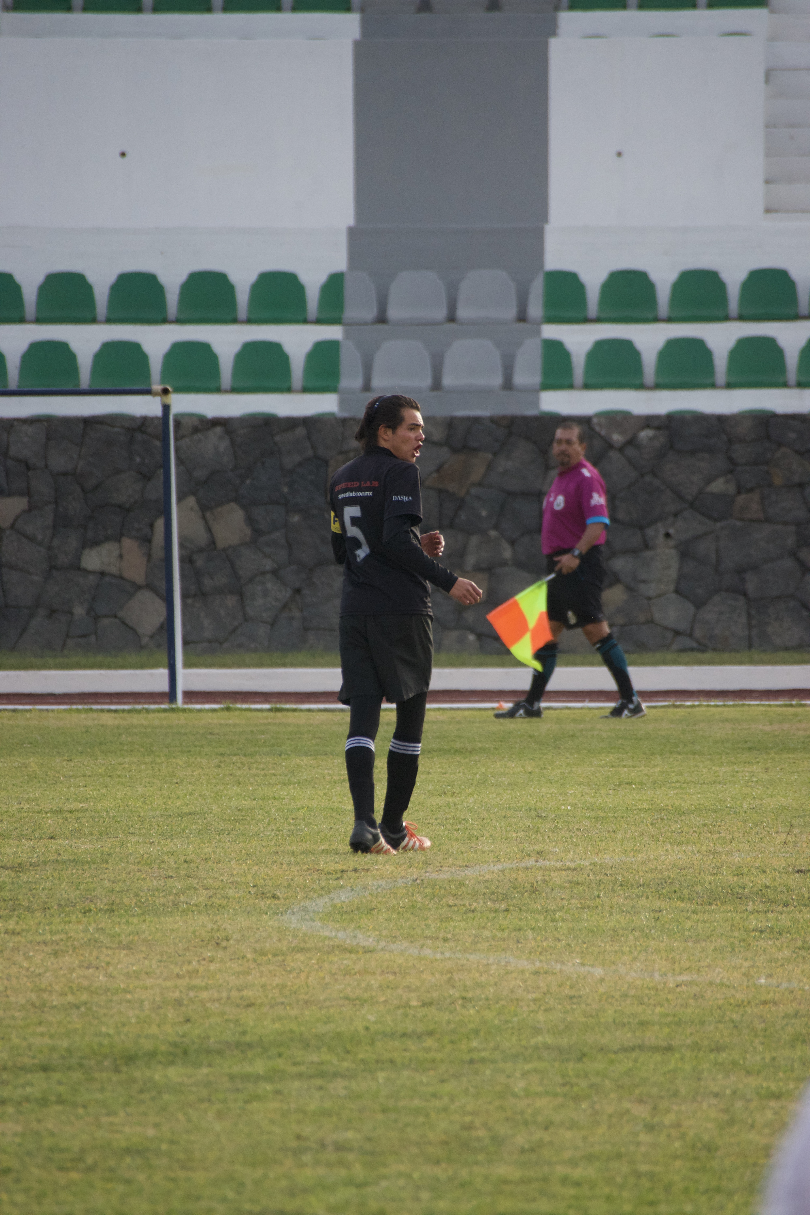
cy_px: 608
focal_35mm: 450
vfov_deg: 4.6
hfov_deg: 3.1
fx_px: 15186
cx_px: 405
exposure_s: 1/1000
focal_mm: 300
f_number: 5.6
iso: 500
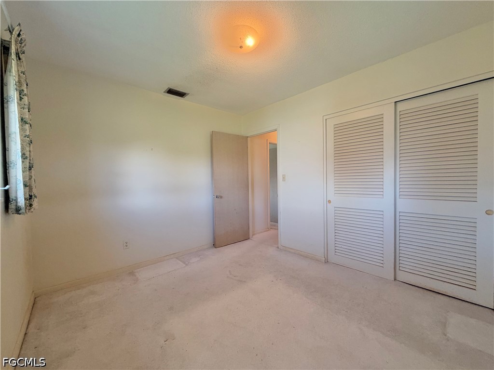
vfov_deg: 85.7
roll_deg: +1.1
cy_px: 185
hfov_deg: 102.1
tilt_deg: -1.6
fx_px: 200
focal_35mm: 14
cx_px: 247
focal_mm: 2.22
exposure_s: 1/60
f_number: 2.2
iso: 200
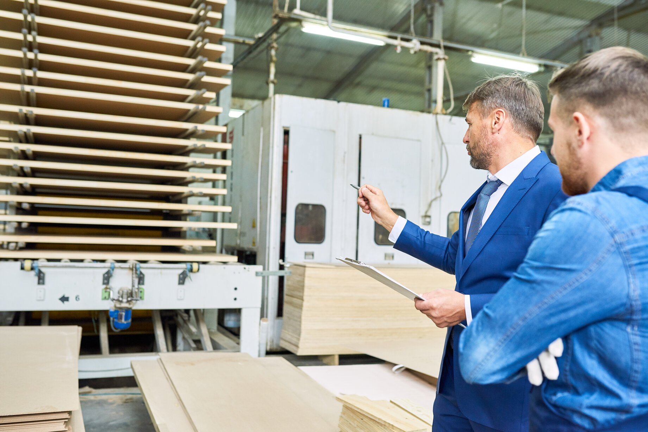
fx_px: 630
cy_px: 216
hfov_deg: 54.4
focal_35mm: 35
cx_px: 324
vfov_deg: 37.9
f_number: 3.5
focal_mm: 35
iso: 800
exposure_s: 1/125
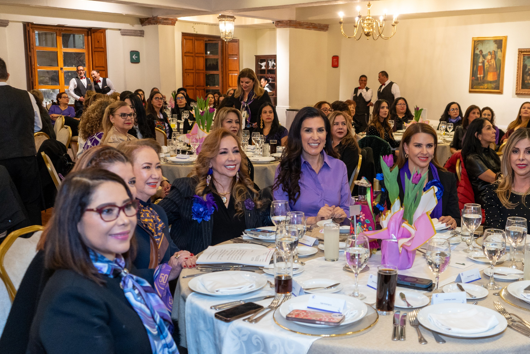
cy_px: 201
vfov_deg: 31.9
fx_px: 618
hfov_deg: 45.6
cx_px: 356
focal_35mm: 42
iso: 3200
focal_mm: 30
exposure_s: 1/60
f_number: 4
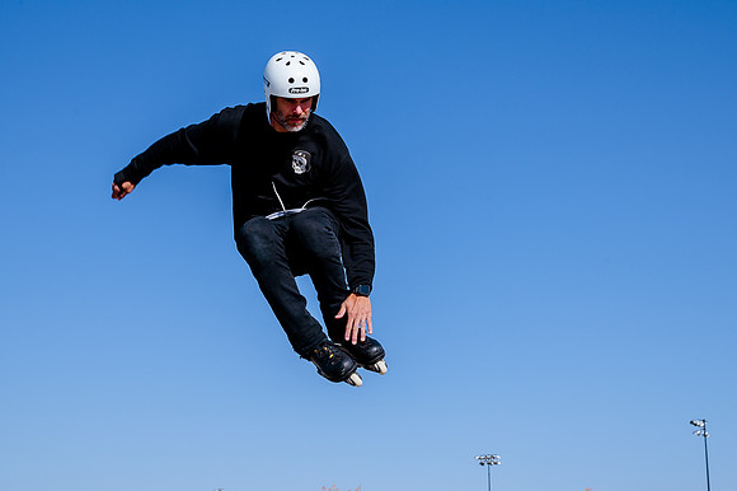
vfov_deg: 20.9
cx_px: 411
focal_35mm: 65
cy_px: 240
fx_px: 1333
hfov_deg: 30.9
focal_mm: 55
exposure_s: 1/500
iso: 200
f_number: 10
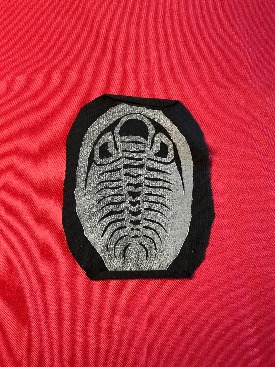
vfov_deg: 61.7
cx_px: 138
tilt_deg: -78.2
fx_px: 307
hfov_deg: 48.2
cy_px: 184
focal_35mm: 29
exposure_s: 1/41
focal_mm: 3
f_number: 1.8
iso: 320
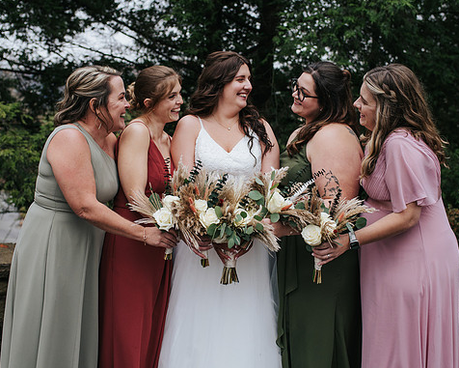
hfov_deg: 41.1
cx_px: 223
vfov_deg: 33.4
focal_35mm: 45
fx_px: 611
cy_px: 183
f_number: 3.2
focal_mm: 35
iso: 800
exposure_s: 1/400
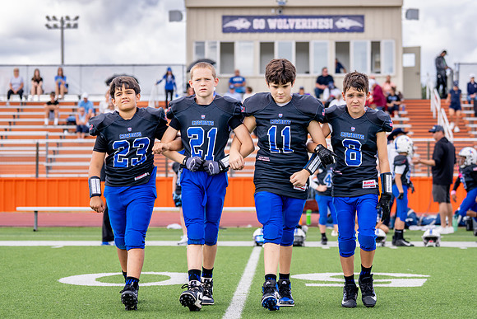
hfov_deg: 20.7
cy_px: 166
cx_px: 239
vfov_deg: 13.9
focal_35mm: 98
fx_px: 1305
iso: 250
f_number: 2.8
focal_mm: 70
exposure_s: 1/2000
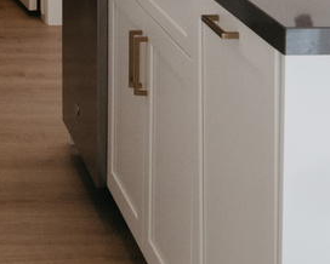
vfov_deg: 11.0
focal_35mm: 132
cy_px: -189
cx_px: -173
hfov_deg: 13.7
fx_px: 1290
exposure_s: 1/200
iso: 800
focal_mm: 17.5
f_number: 7.1
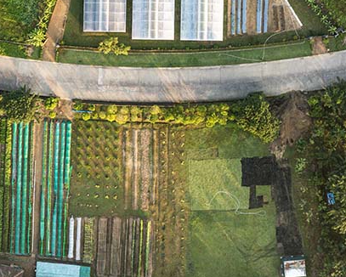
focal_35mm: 62
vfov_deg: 24.2
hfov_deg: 30.4
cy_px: 49
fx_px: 635
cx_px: 145
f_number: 4.5
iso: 200
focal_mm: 10.26
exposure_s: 1/160
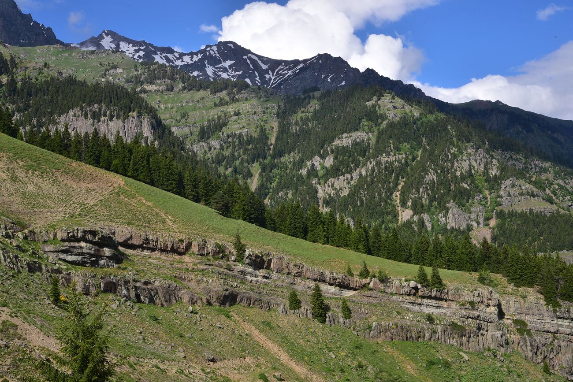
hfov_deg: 39.6
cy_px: 191
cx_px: 286
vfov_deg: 27.0
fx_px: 796
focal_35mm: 50
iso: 200
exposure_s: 1/125
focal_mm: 50
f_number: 18
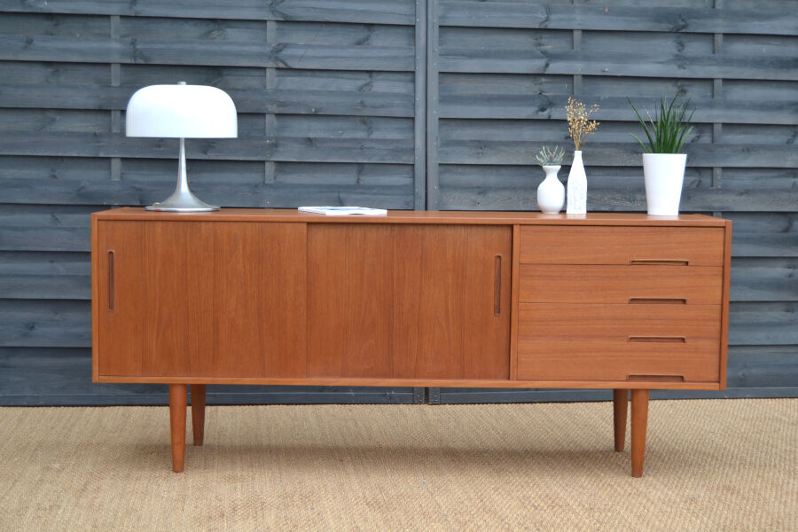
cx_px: 399
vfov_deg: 23.8
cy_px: 266
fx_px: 1263
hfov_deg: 35.1
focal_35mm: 57
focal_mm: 38
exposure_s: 1/125
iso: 200
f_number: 4.8
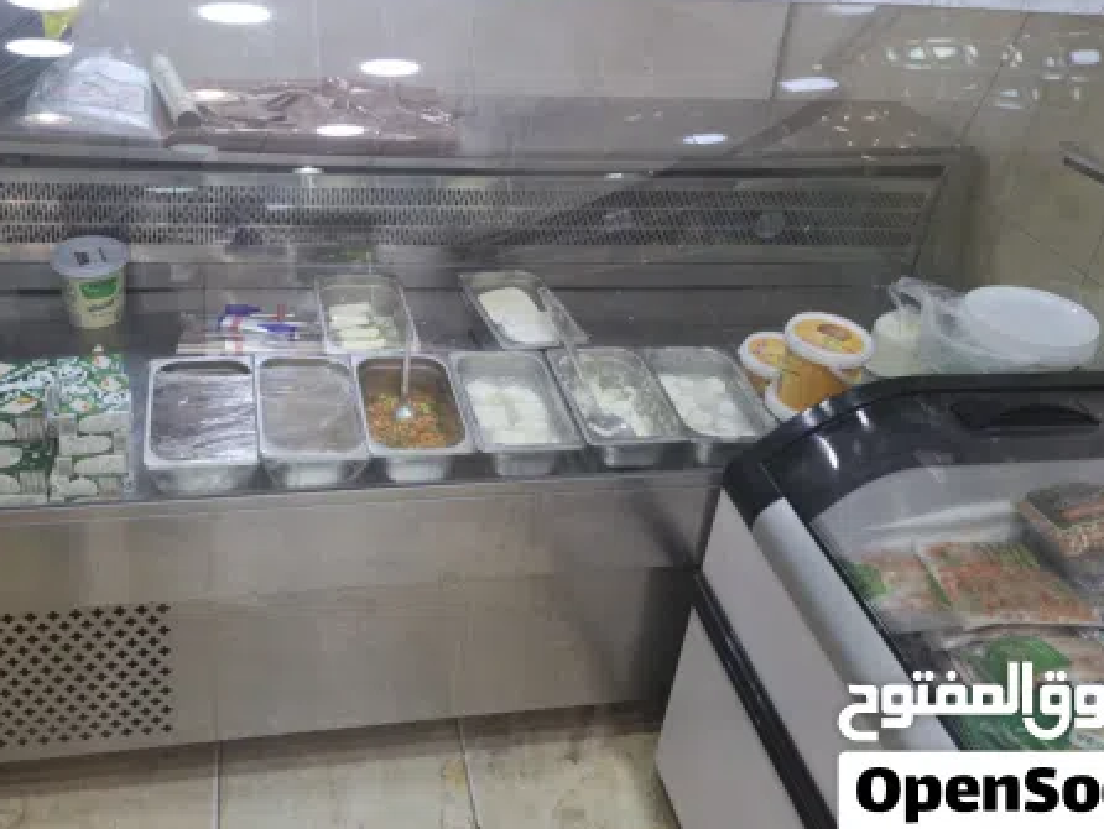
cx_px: 465
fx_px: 1053
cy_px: 304
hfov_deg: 55.1
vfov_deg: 42.6
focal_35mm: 33
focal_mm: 5.54
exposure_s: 1/100
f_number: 1.8
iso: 125
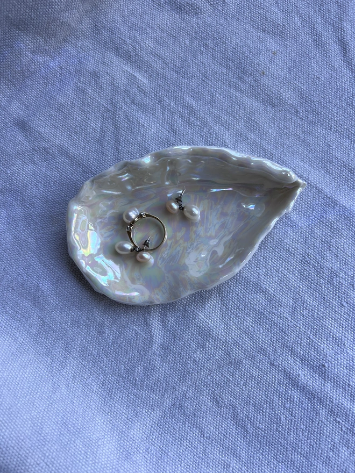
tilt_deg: -81.7
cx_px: 178
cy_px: 236
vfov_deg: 67.3
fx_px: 356
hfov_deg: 53.1
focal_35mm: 26
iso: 40
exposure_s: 1/121
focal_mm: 5.7
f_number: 1.5
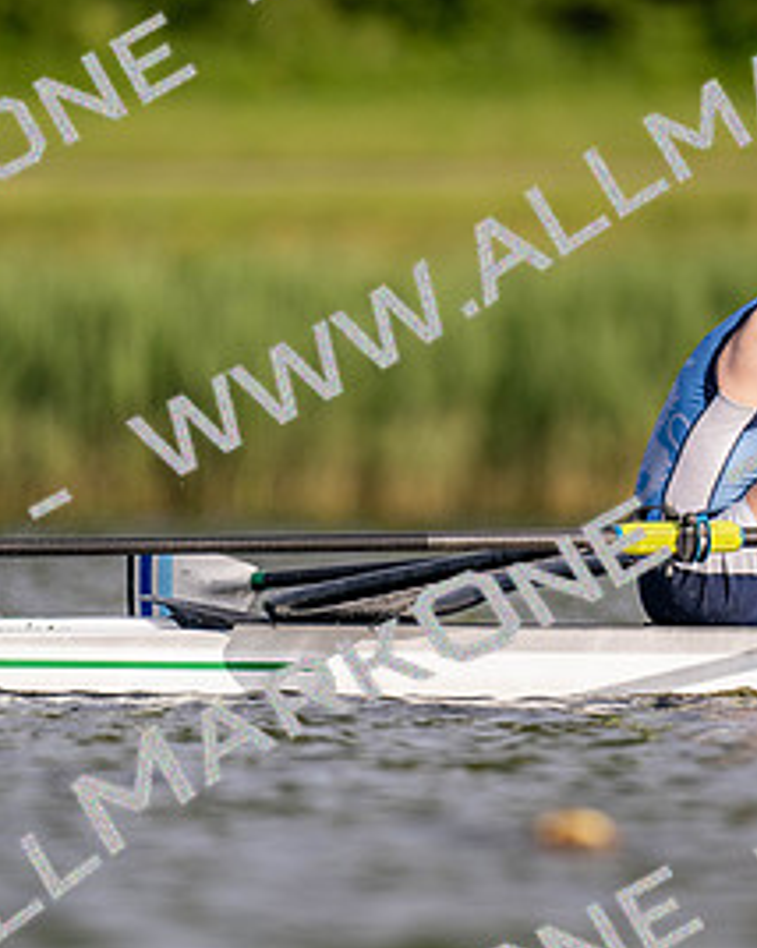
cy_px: 486
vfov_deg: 1.6
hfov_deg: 1.3
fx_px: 34234
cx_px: 566
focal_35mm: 1221
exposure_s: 1/2500
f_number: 4
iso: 250
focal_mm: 600
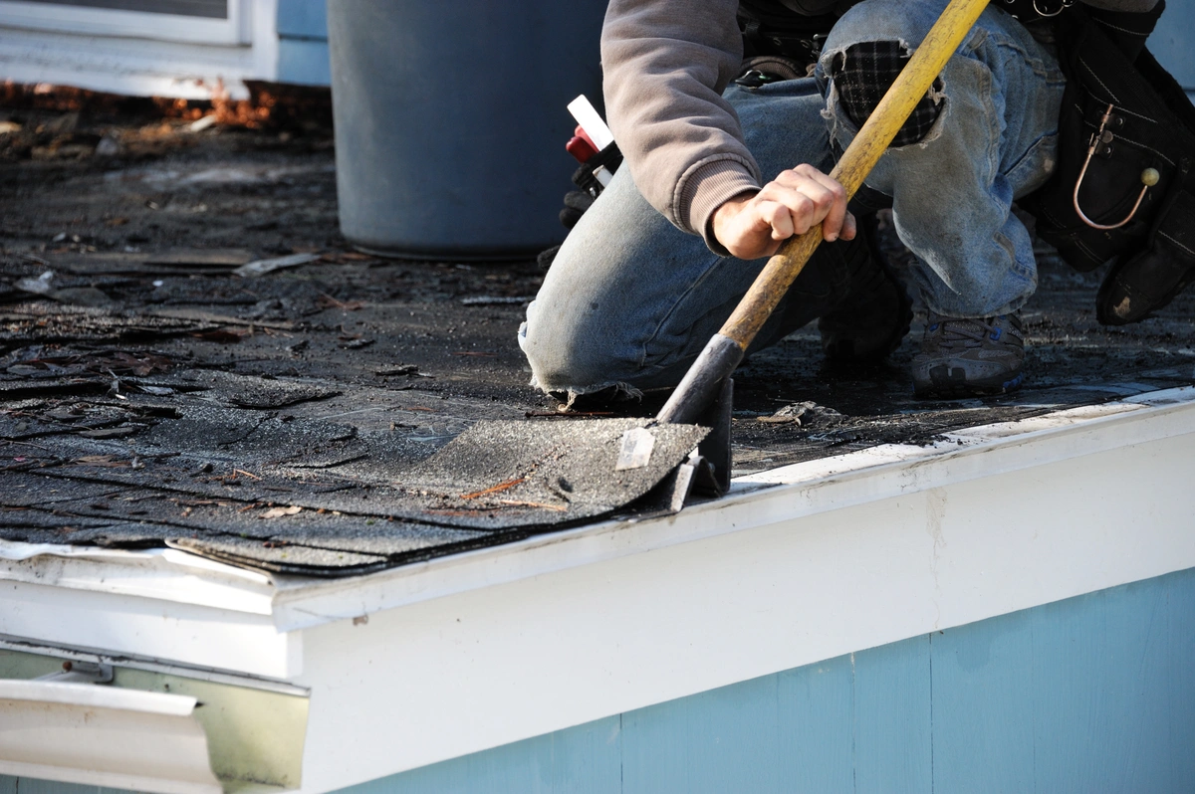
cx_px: 598
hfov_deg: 12.1
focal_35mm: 170
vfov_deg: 8.1
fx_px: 5638
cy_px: 397
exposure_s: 1/400
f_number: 6.3
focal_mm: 170
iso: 800
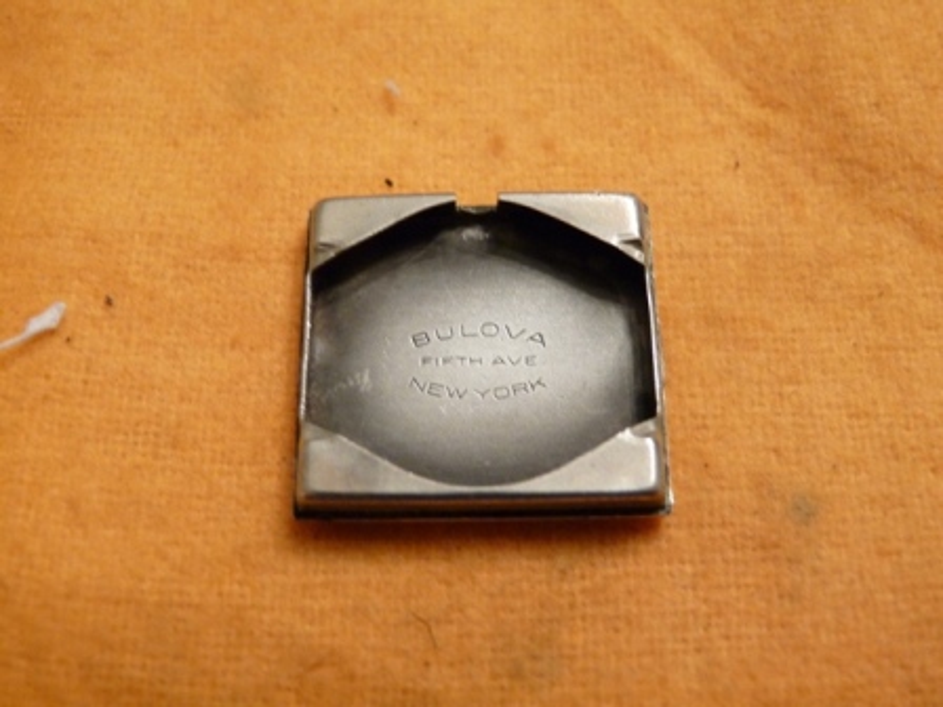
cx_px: 472
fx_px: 1226
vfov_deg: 32.2
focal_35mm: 45
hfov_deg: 42.1
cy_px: 354
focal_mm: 8
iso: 400
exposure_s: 1/13
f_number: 3.2
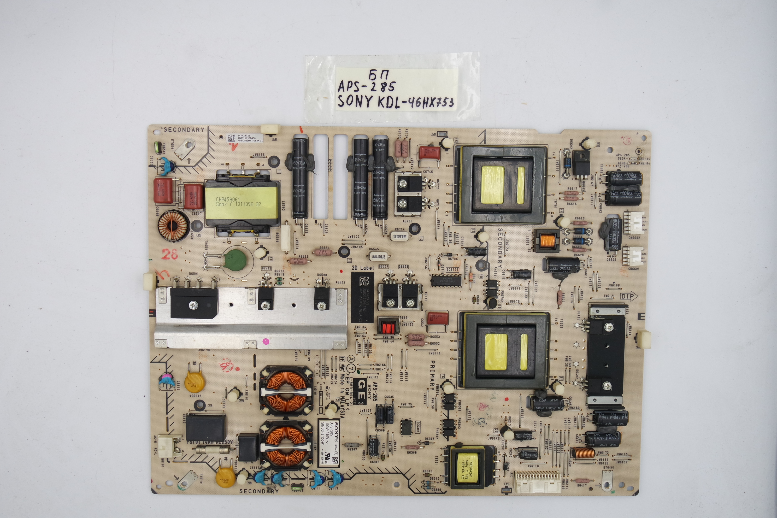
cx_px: 388
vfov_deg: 37.9
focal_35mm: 35
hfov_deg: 54.4
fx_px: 755
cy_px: 259
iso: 160
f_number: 5.6
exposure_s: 1/100
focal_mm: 13
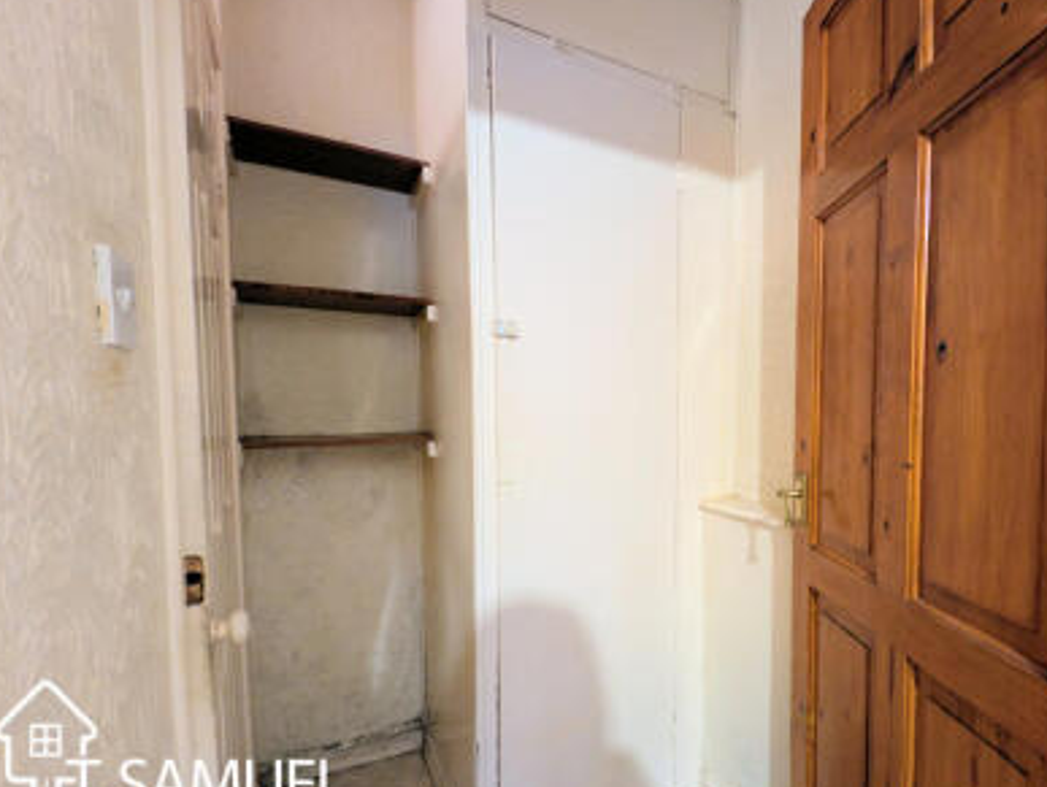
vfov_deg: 71.4
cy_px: 442
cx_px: 638
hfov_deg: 86.4
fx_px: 545
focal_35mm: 18
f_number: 1.95
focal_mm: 2.23
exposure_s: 1/16.7
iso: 261
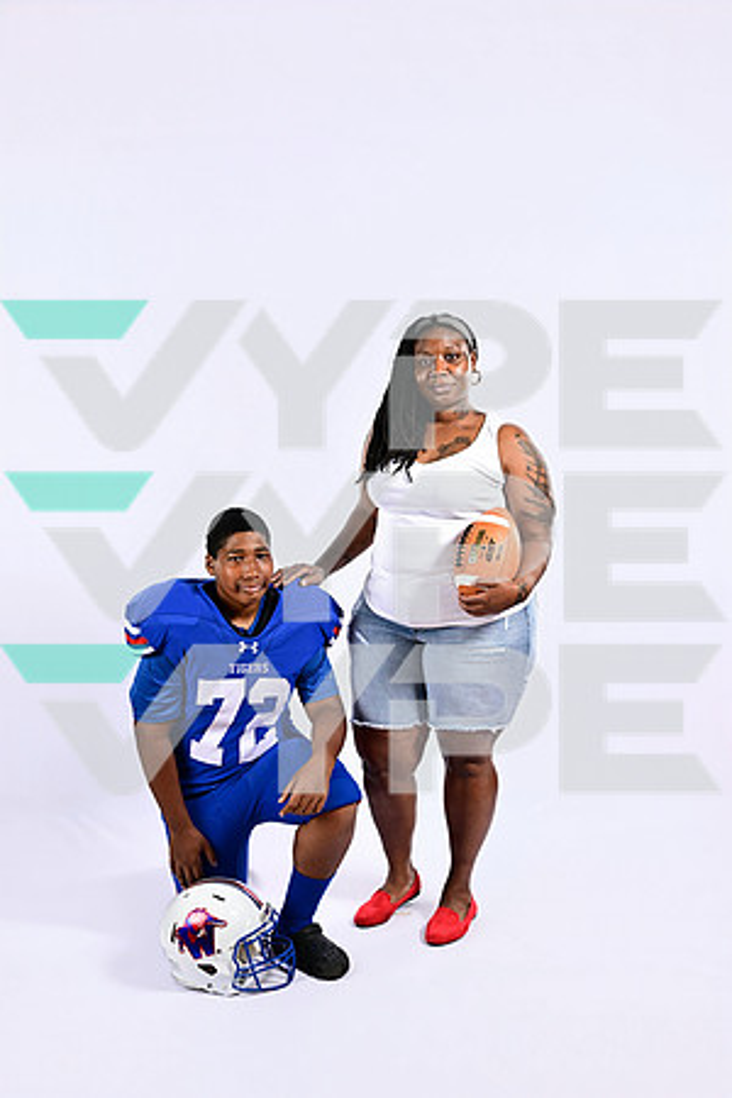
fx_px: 1311
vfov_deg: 45.4
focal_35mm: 43
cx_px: 366
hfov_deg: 31.2
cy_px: 549
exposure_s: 1/200
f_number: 6.3
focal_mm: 43
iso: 160
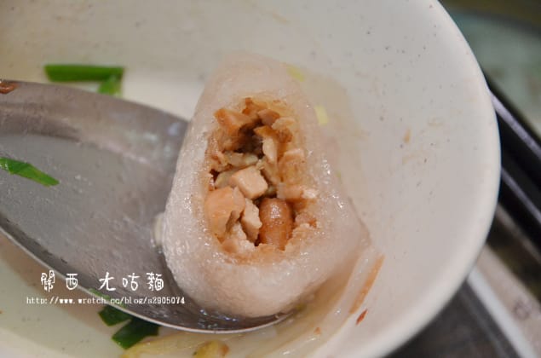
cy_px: 179
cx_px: 270
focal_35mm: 195
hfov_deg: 10.6
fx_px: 2923
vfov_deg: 7.0
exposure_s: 1/50
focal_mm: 130
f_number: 6
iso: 2000
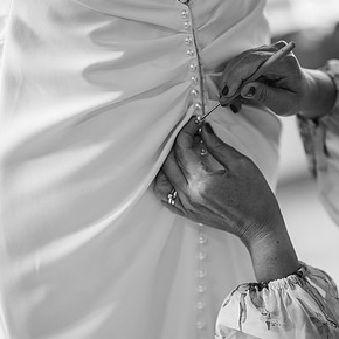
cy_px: 184
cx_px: 172
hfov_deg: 15.6
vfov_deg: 15.6
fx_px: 1241
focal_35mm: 112
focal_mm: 85
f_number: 1.8
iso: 360
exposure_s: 1/200
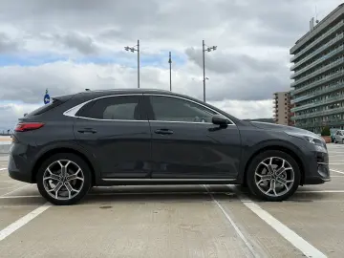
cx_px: 172
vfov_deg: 30.3
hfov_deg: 39.7
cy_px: 129
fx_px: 477
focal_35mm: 48
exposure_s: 1/4878
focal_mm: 6.76
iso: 80
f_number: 1.78
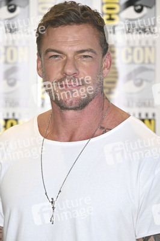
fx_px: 928
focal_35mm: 139
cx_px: 80
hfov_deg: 9.9
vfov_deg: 14.8
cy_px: 120
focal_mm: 139
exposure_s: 1/250
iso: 2000
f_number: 6.3
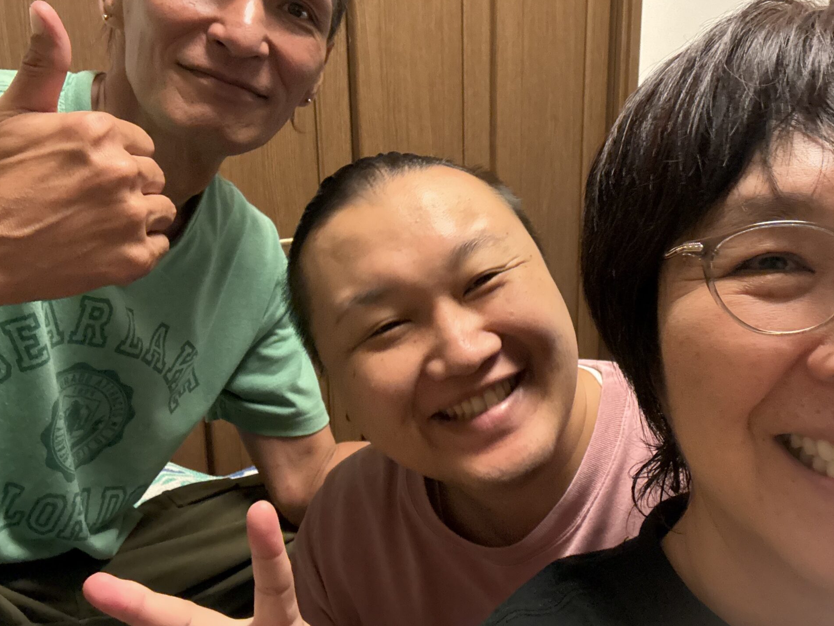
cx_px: 474
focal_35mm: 31
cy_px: 228
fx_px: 747
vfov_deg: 45.0
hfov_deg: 58.1
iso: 320
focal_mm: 2.69
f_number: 1.9
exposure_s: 1/33
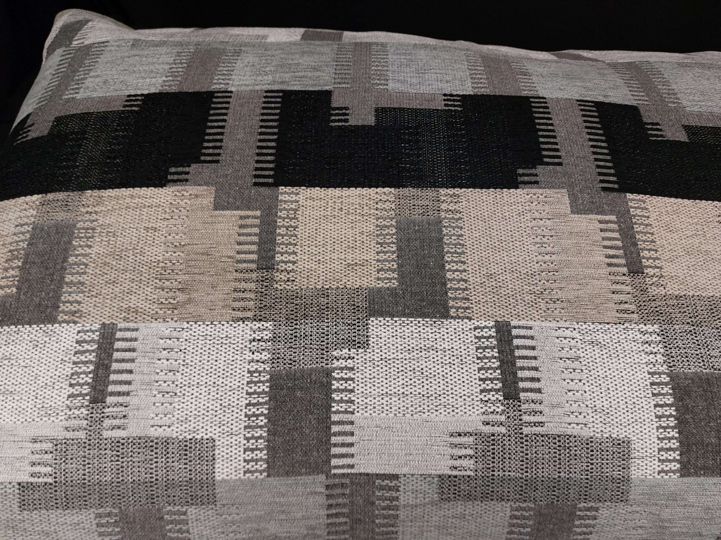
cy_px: 270
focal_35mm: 25
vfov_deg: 54.9
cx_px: 360
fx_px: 521
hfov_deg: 69.4
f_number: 1.8
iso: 200
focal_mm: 5.23
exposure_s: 1/50
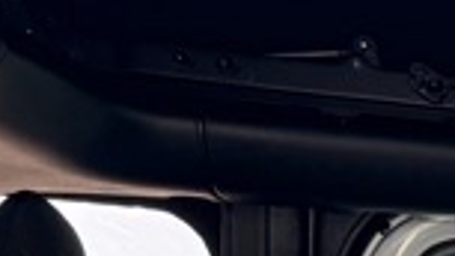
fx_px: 2111
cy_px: 1087
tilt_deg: -8.7
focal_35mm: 175
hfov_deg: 11.2
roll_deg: -0.8
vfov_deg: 5.8
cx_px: 883
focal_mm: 6.76
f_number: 1.78
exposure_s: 1/237
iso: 125
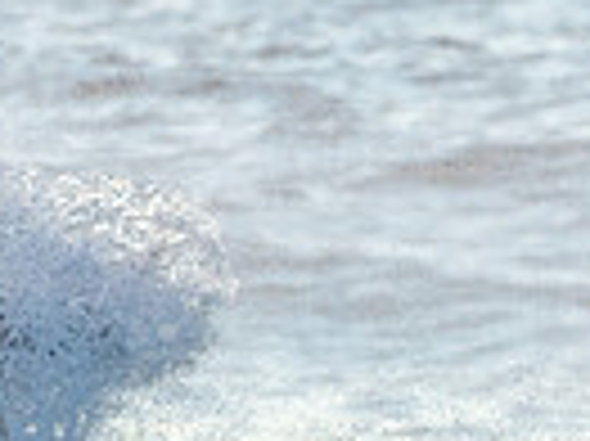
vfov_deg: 0.5
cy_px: 574
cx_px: 482
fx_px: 52346
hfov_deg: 0.6
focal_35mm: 3074
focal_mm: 480
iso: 500
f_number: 5.6
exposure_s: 1/1000
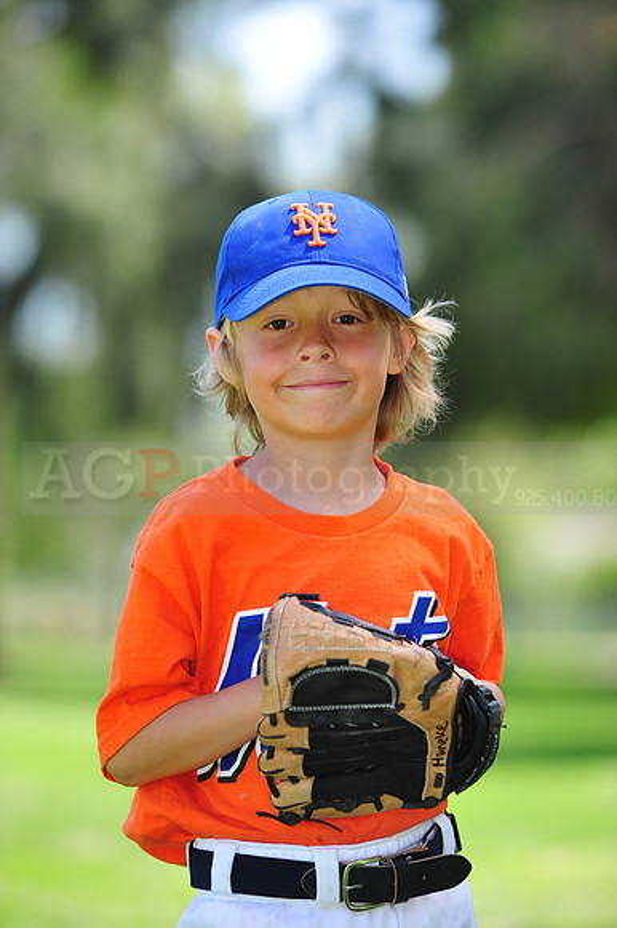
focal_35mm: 200
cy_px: 464
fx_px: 5147
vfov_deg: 10.3
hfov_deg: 6.9
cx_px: 308
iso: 200
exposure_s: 1/320
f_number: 4.5
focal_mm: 200
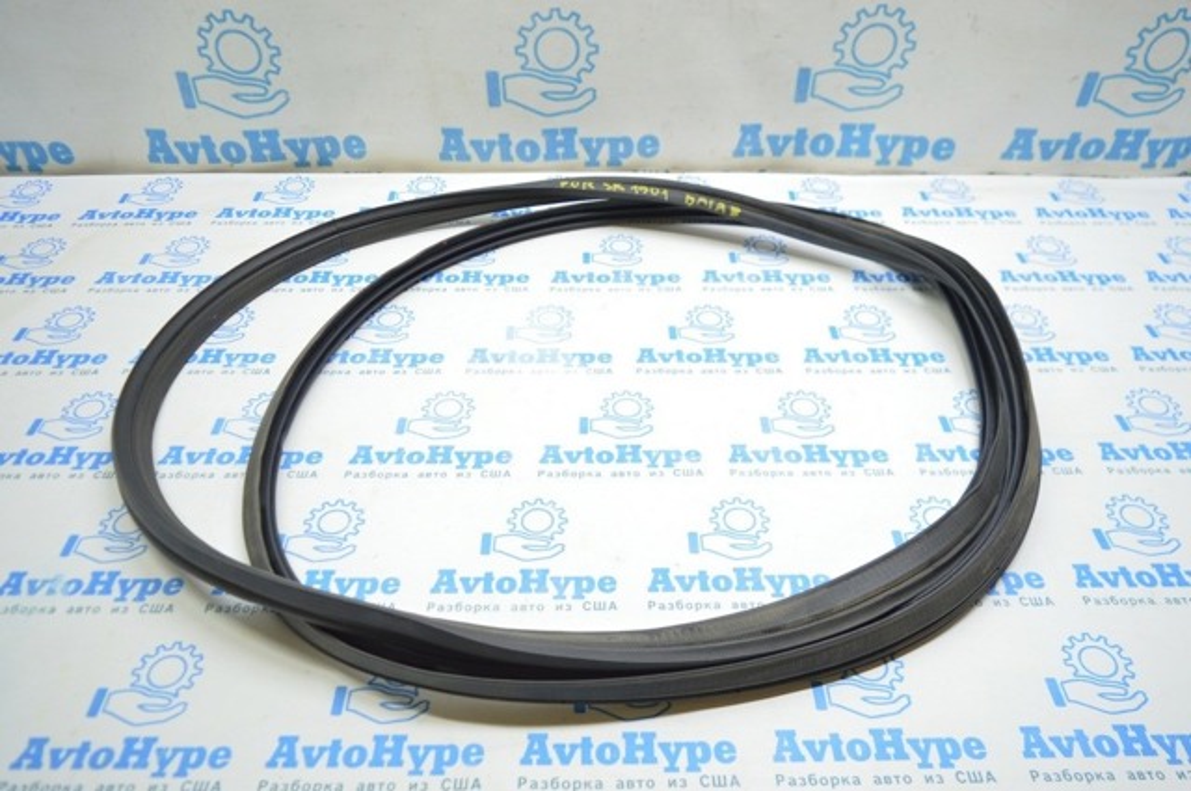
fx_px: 892
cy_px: 396
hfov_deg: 67.4
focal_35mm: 27
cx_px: 596
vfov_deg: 47.8
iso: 400
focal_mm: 18
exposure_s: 1/40
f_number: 3.5
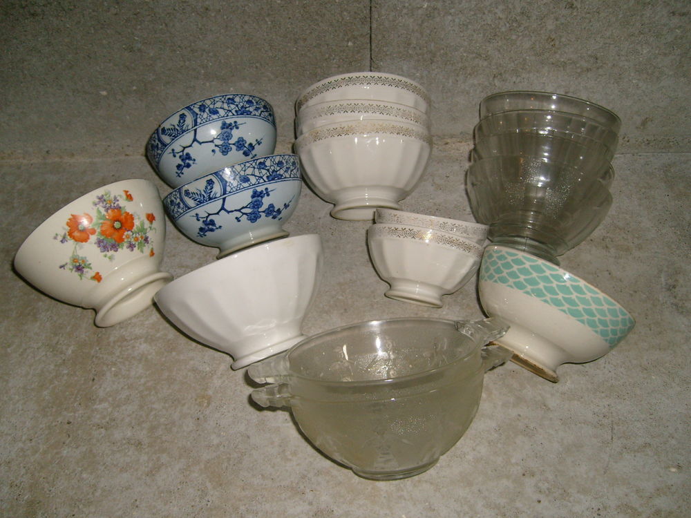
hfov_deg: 52.6
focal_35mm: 35
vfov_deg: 40.7
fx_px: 699
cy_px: 259
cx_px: 346
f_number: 2.8
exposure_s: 1/45
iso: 100
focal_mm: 5.8
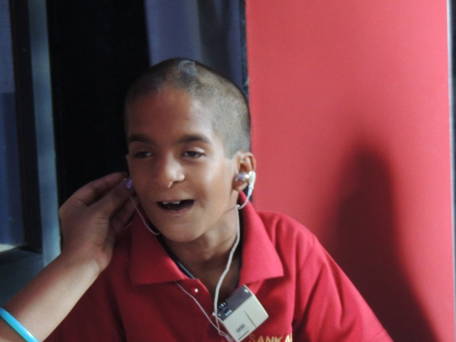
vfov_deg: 9.3
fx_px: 2108
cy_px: 188
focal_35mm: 160
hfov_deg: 12.3
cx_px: 230
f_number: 4.3
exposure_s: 1/13
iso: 800
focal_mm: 24
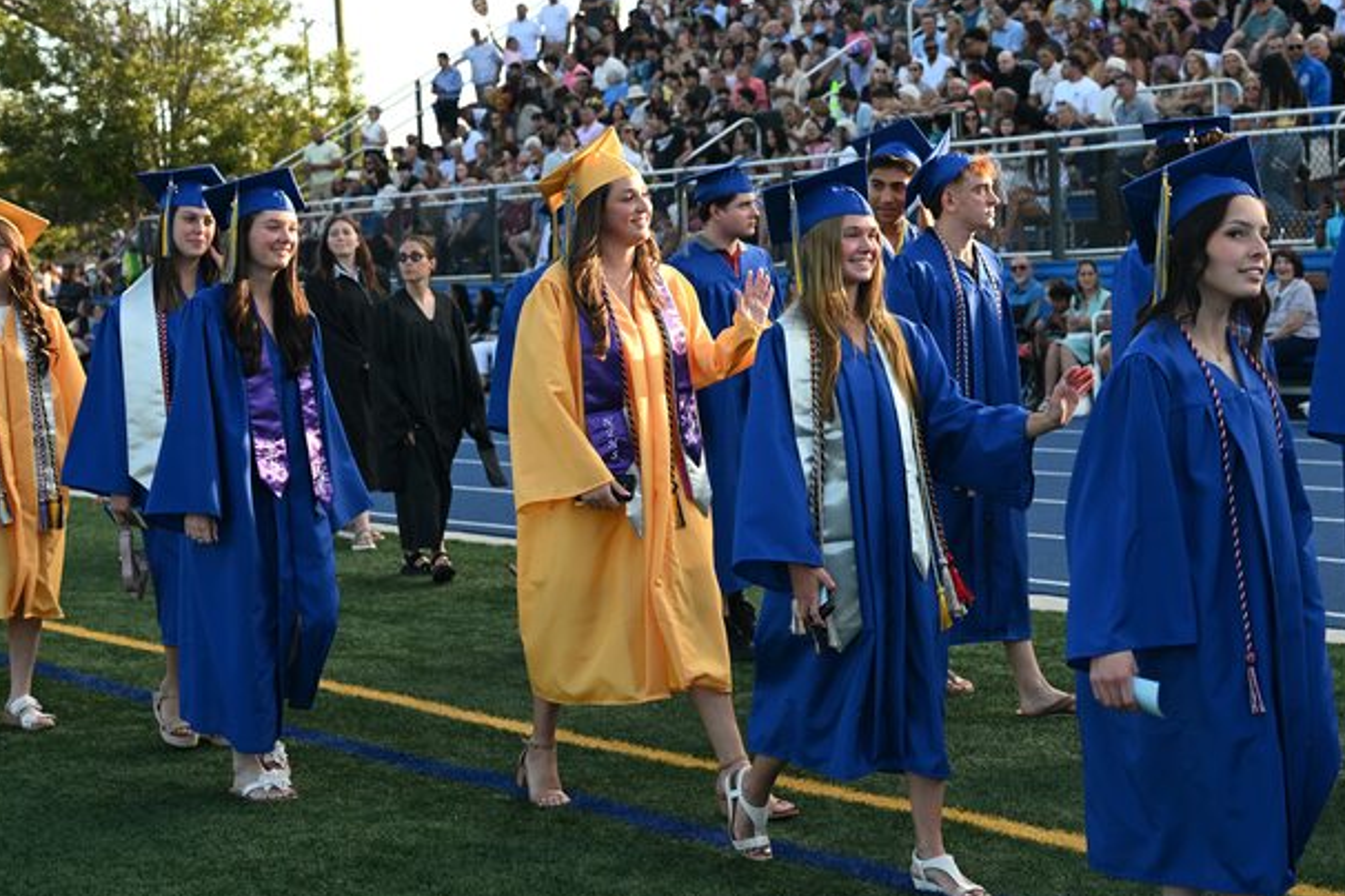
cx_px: 877
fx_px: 2466
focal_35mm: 66
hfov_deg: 30.3
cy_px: 349
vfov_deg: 20.6
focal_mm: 50
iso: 450
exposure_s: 1/500
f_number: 5
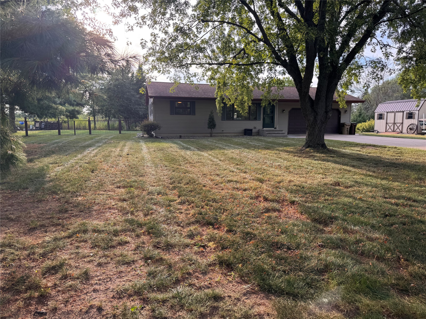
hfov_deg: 71.6
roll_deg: +0.5
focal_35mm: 24
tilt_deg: -7.6
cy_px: 160
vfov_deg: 56.8
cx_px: 213
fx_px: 295
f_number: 1.78
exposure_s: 1/527
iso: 80
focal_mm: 6.76
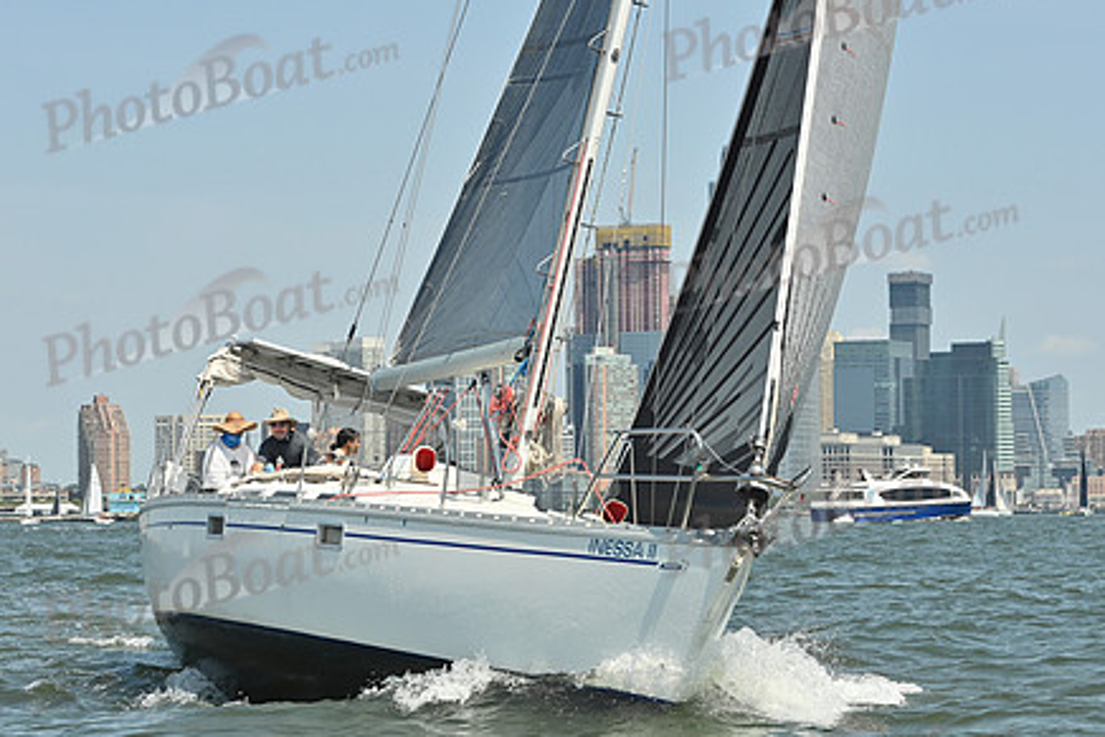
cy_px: 417
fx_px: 3347
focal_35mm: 109
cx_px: 532
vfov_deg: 12.6
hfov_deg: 18.7
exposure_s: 1/1250
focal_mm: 82
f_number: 8
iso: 320
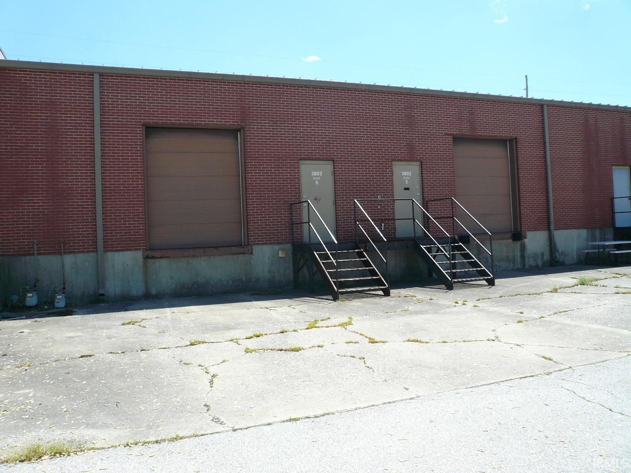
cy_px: 236
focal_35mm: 28
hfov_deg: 63.4
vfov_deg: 49.7
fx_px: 510
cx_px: 316
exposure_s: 1/160
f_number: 8
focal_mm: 4.6
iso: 100
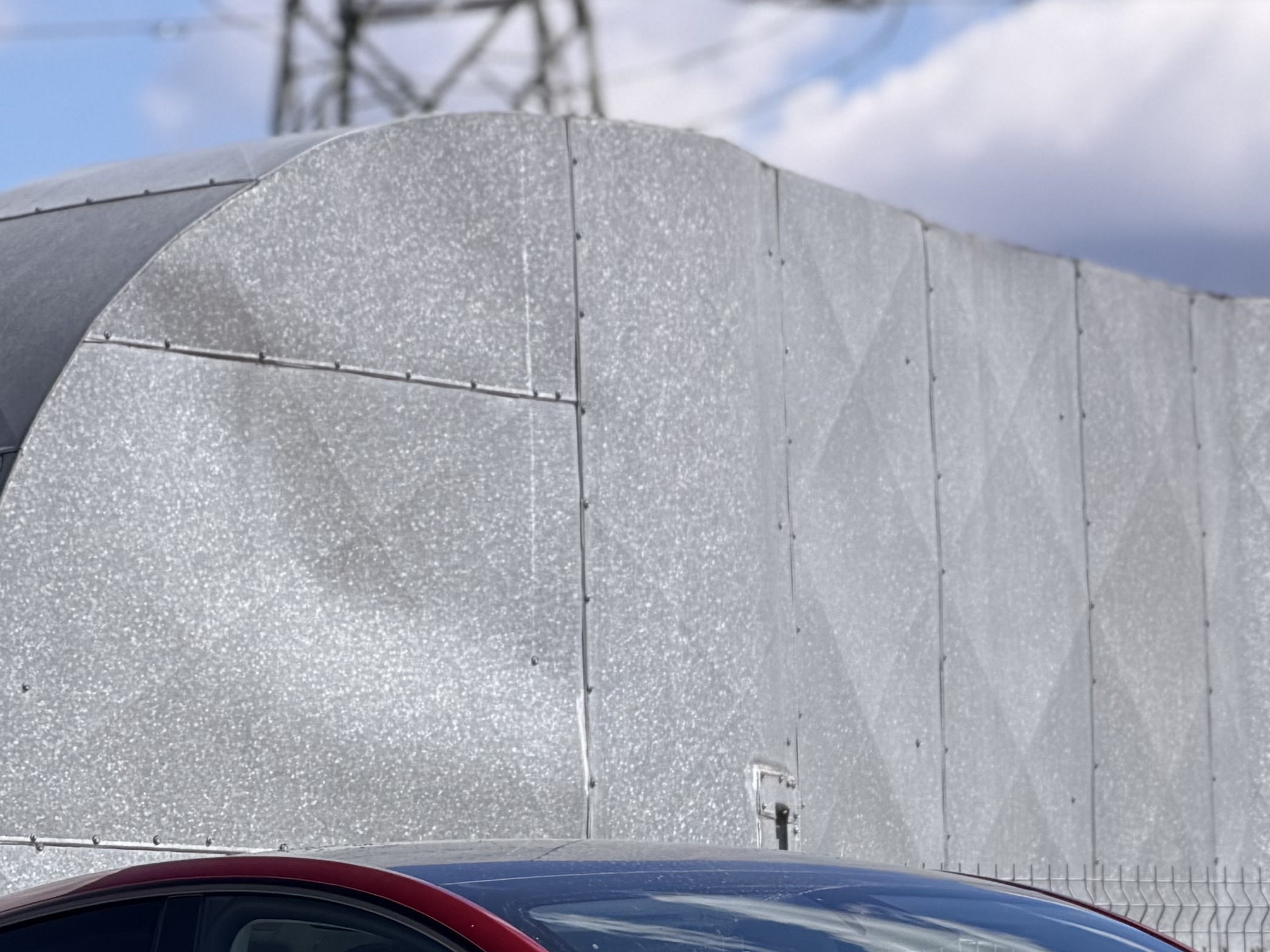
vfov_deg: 5.4
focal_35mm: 273
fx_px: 10016
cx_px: 631
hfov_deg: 7.3
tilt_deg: +0.6
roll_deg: +2.4
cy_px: 1134
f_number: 2.8
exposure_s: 1/638
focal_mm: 16.89
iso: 50
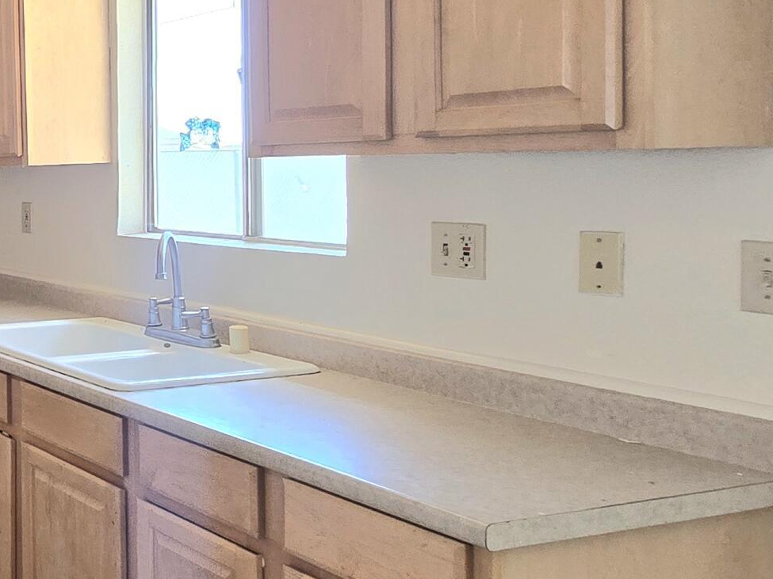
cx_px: -288
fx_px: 893
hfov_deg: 32.0
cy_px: 202
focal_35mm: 40
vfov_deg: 35.7
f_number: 2.2
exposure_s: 1/101
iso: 125
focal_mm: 2.2
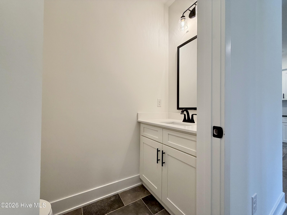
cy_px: 108
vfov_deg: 85.7
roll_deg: -0.5
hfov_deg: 102.1
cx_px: 144
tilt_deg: +1.0
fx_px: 116
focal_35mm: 14
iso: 160
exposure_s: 1/120
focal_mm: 2.22
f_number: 2.2
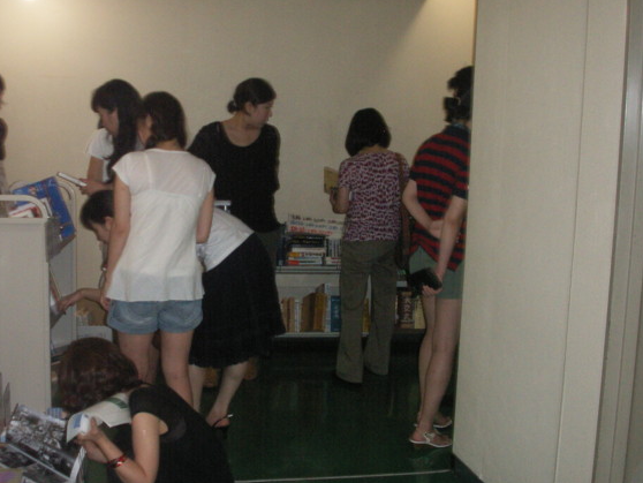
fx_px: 985
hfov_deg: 35.9
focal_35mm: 53
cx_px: 230
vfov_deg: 27.5
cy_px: 232
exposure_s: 1/40
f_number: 3.5
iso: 160
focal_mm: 7.7
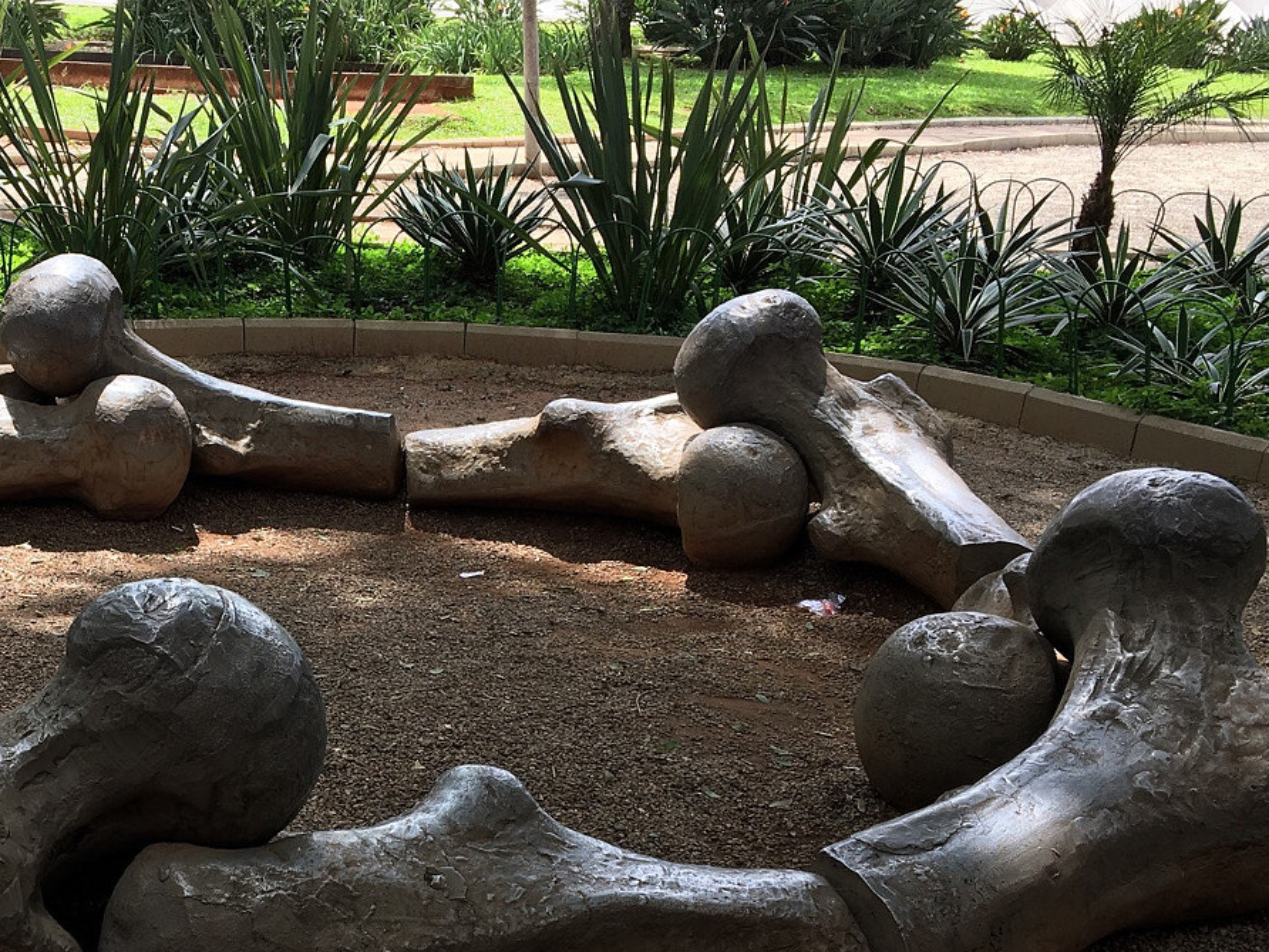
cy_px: 636
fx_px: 1906
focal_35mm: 52
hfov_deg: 35.6
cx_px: 253
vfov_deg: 27.9
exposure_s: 1/472
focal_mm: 4.15
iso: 25
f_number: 2.2
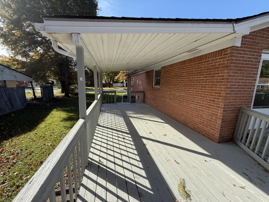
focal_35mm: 14
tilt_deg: -8.9
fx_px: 109
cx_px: 134
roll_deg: -0.9
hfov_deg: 102.1
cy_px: 101
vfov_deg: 85.7
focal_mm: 2.22
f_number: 2.2
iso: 50
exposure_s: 1/651
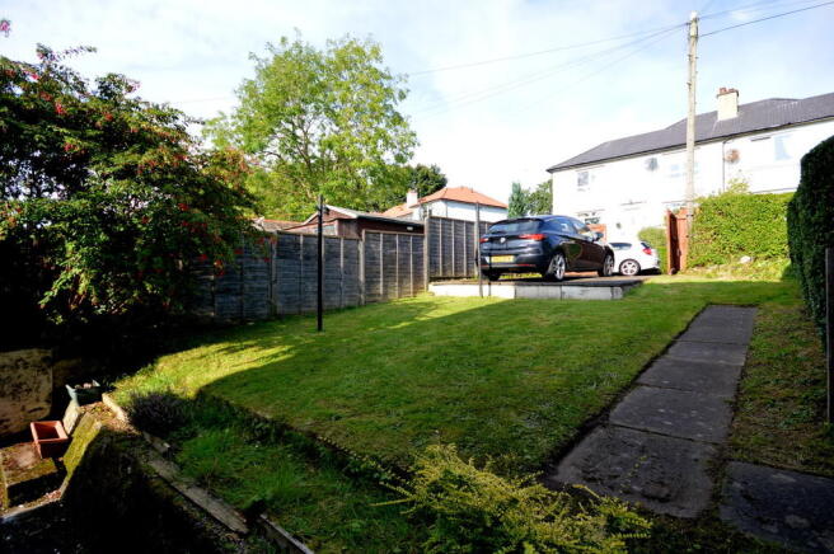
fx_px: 347
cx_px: 417
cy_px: 277
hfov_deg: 100.4
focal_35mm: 15
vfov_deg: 77.2
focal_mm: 10
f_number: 5.6
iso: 100
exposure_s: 1/125
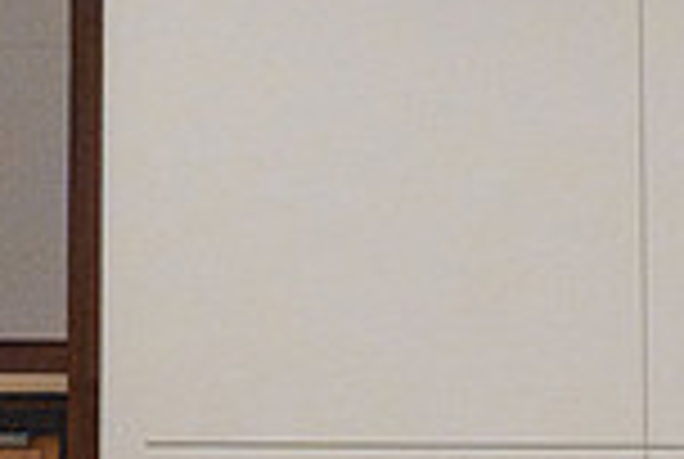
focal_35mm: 136
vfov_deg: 9.7
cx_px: 410
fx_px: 2589
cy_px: 751
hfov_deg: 15.0
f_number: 3.5
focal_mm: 34
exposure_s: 1/400
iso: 20000
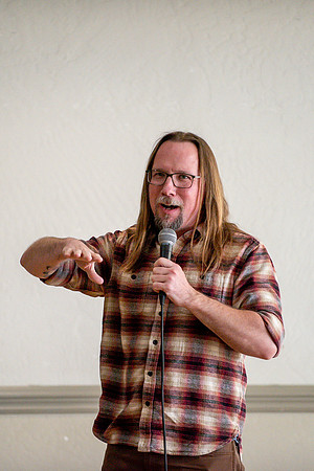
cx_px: 145
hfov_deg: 4.6
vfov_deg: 6.9
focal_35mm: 300
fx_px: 3922
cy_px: 236
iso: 2000
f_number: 2.8
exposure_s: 1/500
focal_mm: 200
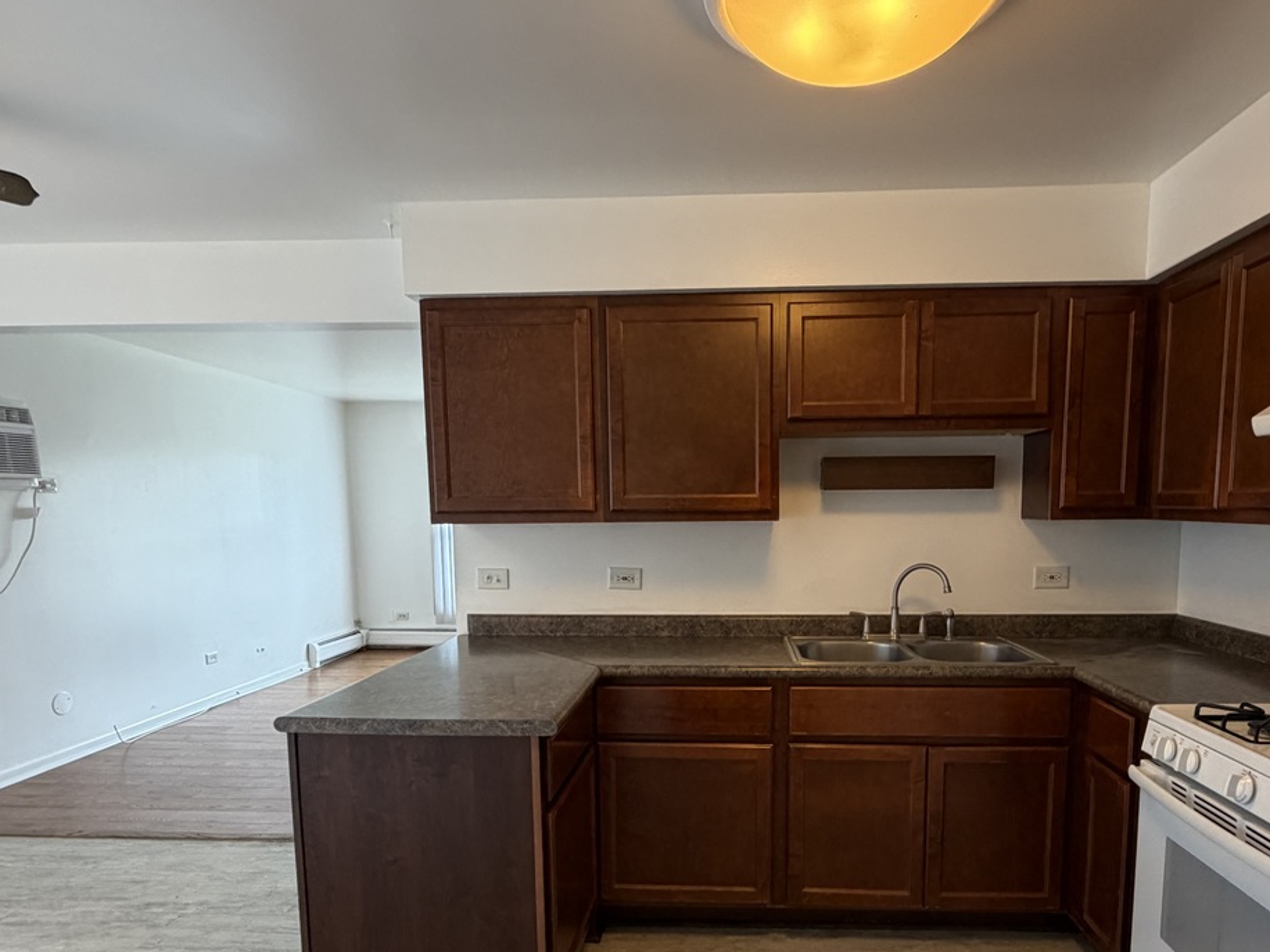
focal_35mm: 22
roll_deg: -0.8
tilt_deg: -4.6
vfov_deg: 60.2
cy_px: 601
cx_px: 708
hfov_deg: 76.1
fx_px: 807
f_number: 2.2
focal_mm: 2.22
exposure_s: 1/120
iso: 250
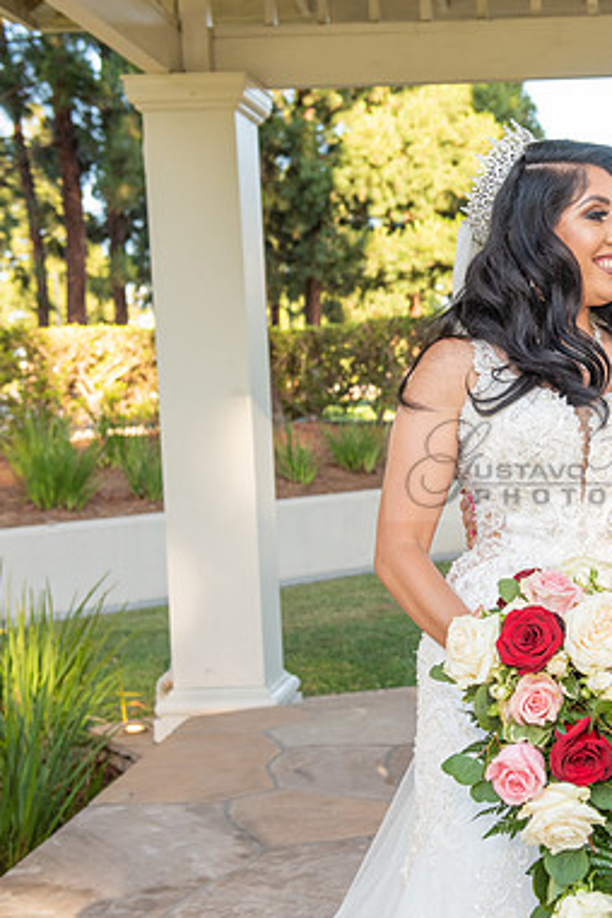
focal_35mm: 64
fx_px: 1632
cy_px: 464
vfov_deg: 31.4
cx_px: 595
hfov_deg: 20.6
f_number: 5.6
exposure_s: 1/200
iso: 400
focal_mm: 42
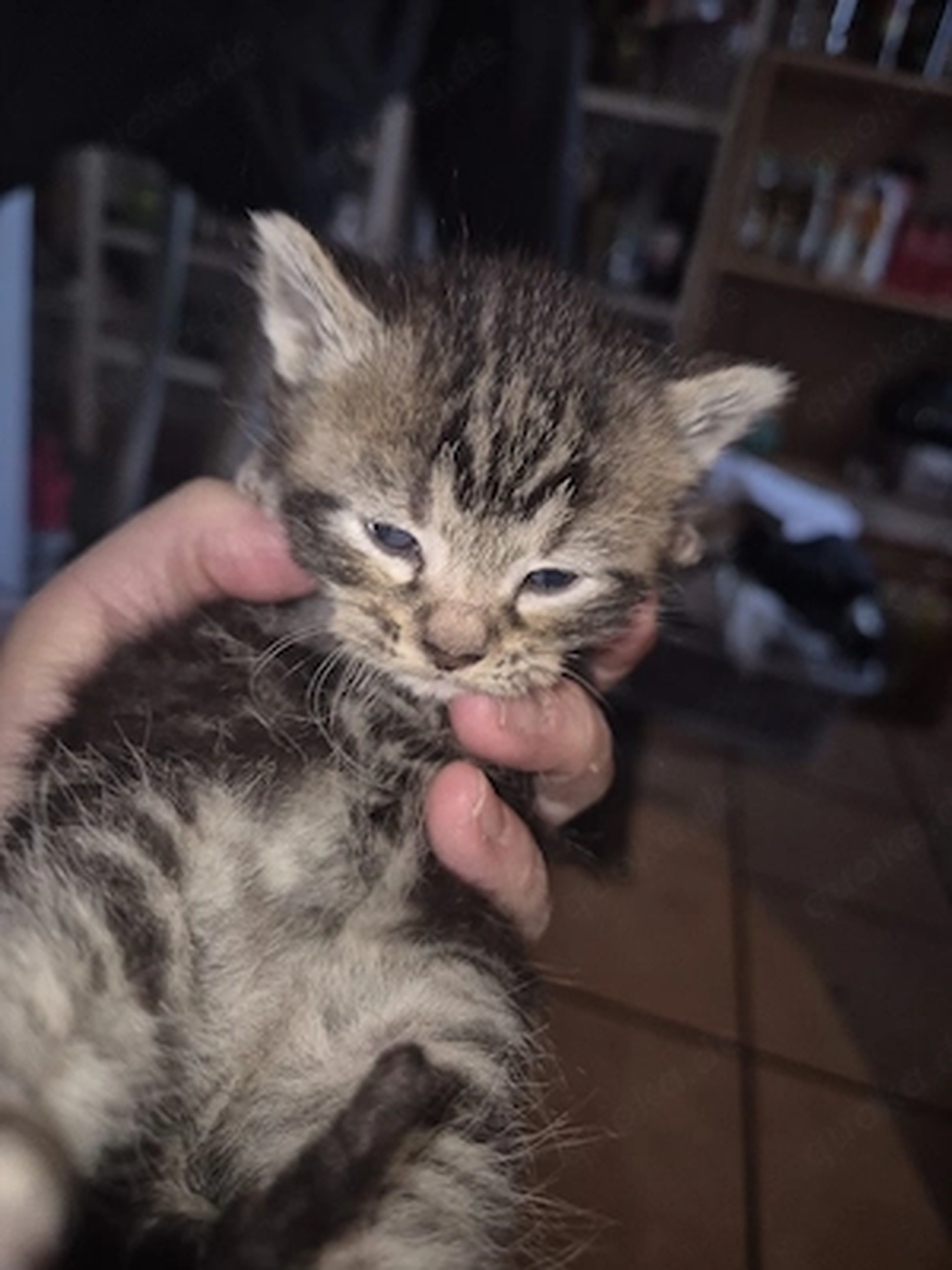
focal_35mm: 23
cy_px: 635
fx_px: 843
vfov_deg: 73.9
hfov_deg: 58.9
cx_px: 476
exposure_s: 1/50
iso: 100
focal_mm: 5.4
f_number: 1.8
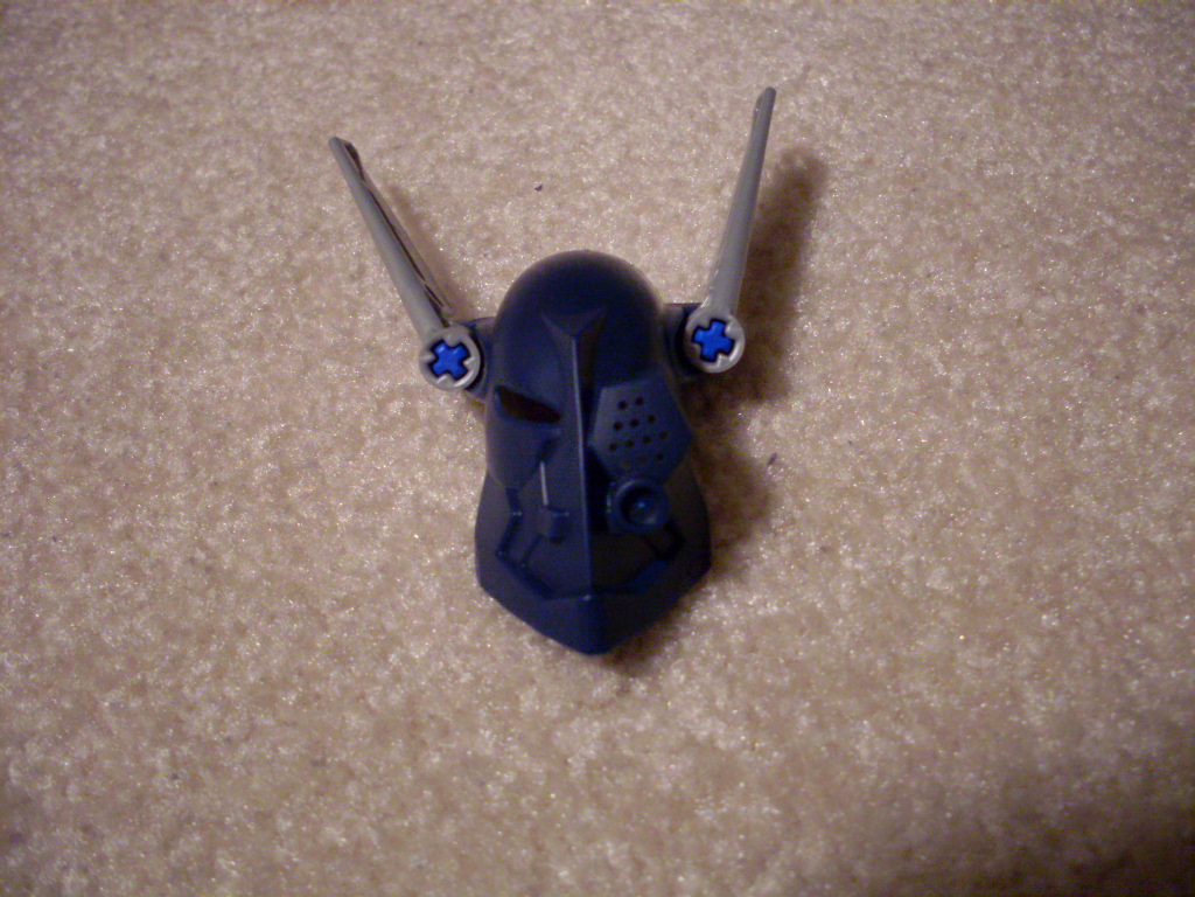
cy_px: 448
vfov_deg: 37.7
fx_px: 1312
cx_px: 598
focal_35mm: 38
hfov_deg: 49.0
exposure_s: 1/8
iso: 200
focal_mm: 6.3
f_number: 2.8
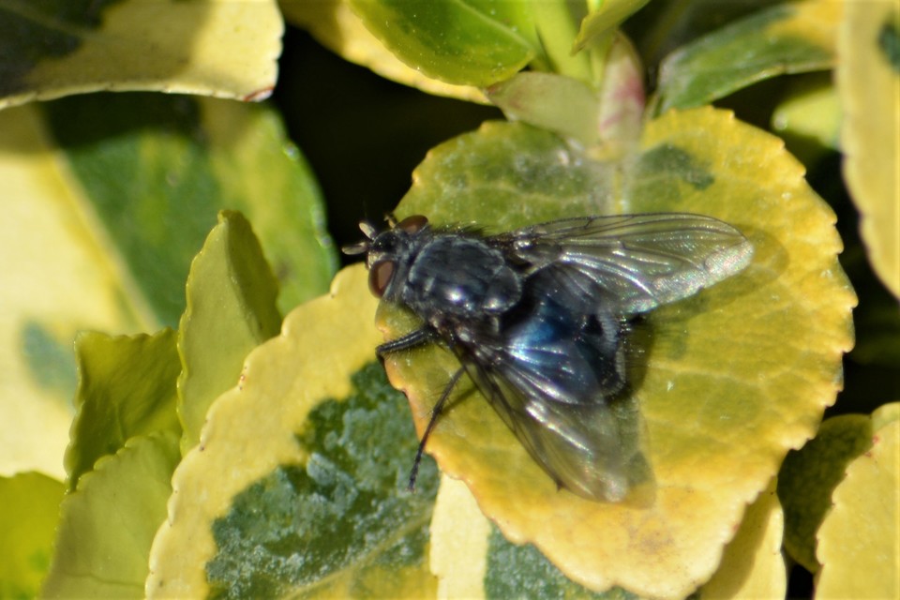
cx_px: 450
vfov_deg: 3.1
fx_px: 11249
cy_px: 300
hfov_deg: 4.6
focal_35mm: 450
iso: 200
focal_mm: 300
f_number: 6.3
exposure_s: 1/640
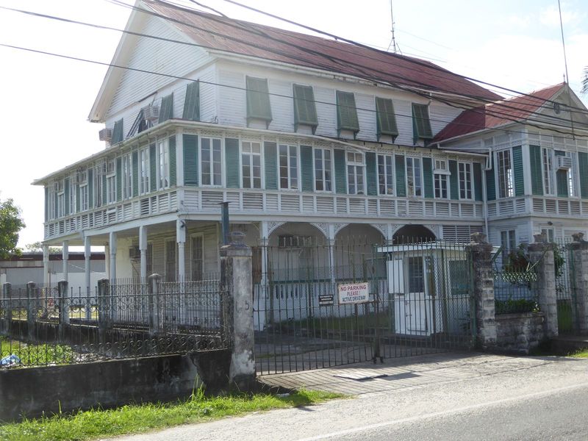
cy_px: 220
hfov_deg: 41.2
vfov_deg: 31.5
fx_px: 781
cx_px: 294
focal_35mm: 46
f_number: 3.9
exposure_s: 1/400
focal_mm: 7.8
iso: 80
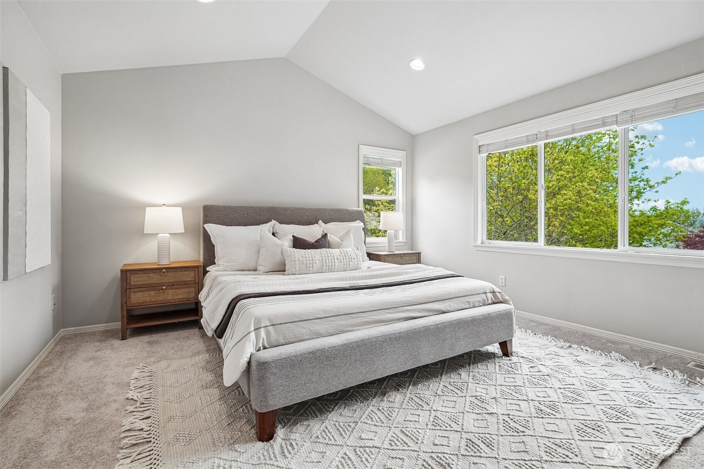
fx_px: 313
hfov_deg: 96.7
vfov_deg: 73.7
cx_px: 352
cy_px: 234
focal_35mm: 16
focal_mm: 16
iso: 1600
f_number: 8
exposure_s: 1/50
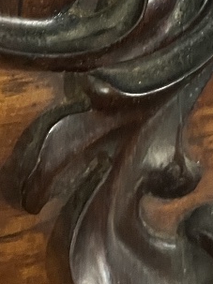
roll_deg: +3.2
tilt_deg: -3.3
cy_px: -215
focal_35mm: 103
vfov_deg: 16.3
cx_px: 195
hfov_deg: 14.2
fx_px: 846
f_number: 1.6
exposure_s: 1/33
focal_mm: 5.1
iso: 500
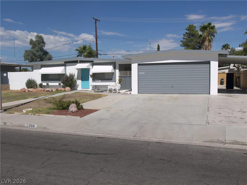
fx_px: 243
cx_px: 124
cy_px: 92
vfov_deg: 41.8
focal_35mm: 34
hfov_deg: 54.0
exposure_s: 1/1600
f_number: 4
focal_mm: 7.2
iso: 50
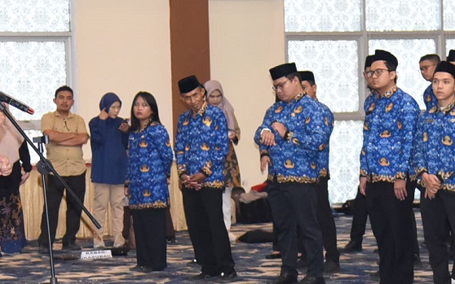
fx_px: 1984
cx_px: 265
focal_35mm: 160
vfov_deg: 8.2
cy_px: 195
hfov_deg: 13.1
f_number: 4
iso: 4000
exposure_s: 1/200
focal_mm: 52
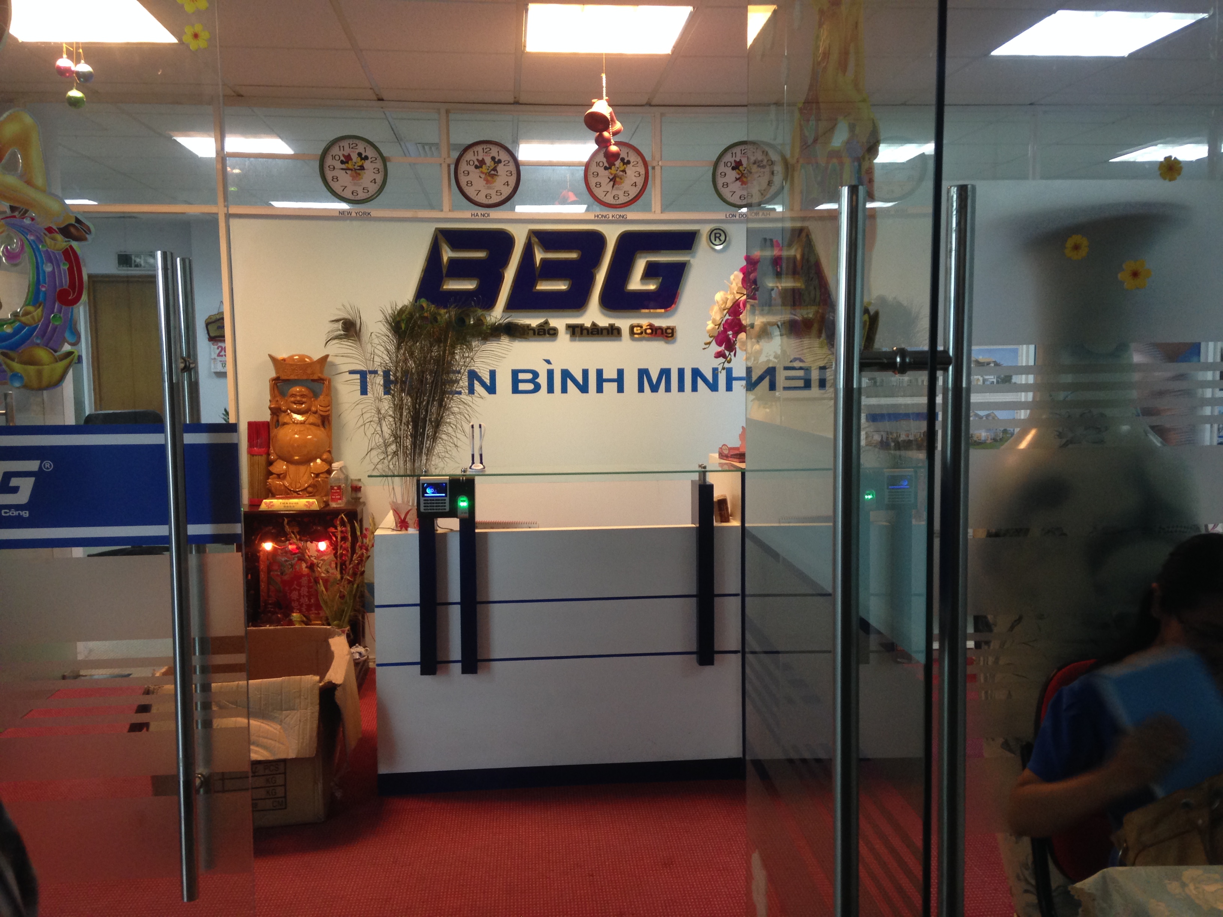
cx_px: 612
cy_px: 458
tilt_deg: -3.9
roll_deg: -1.6
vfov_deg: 42.9
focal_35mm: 33
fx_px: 1166
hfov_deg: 55.4
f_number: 2.4
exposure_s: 1/20
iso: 100
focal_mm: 4.12
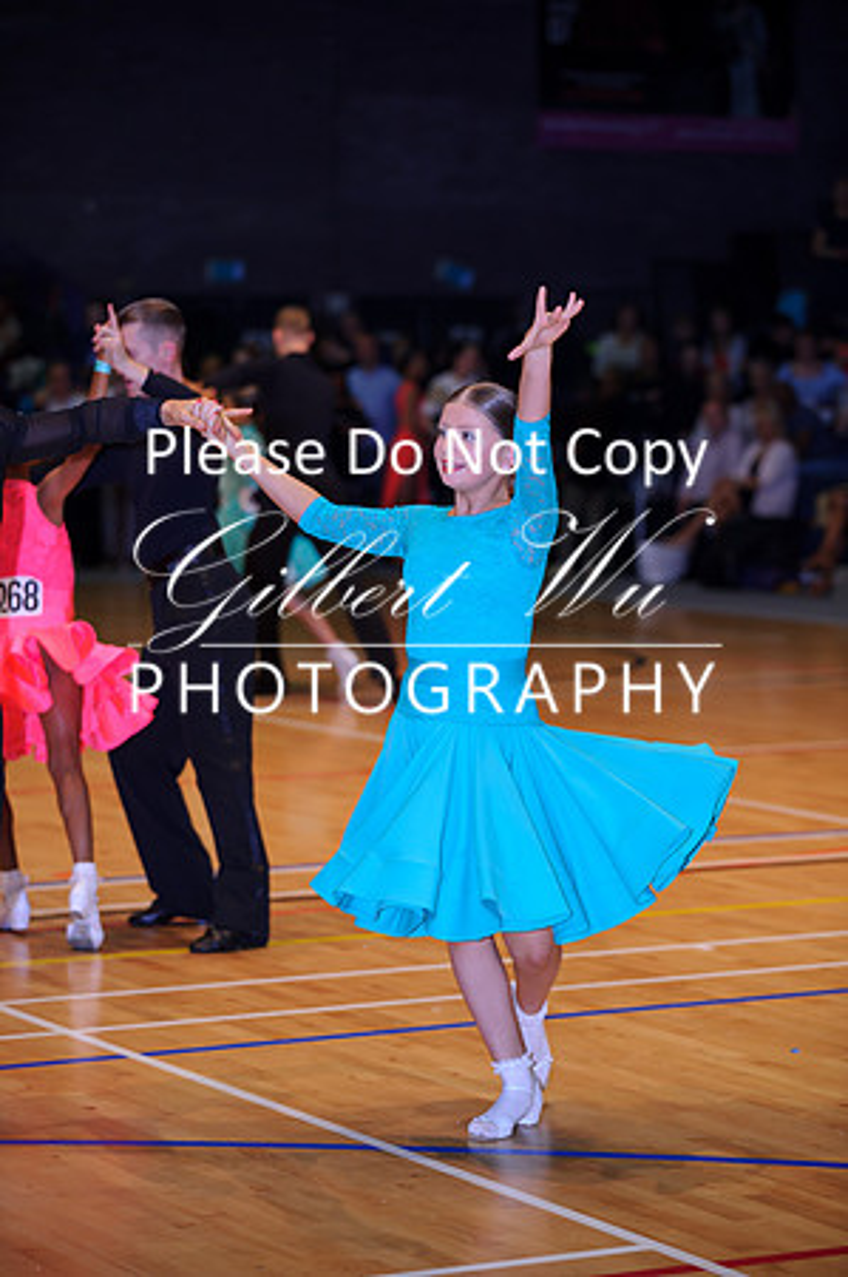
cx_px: 424
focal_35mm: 116
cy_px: 638
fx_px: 4108
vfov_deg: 17.7
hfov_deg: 11.8
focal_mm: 116
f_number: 3.2
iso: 800
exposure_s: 1/250
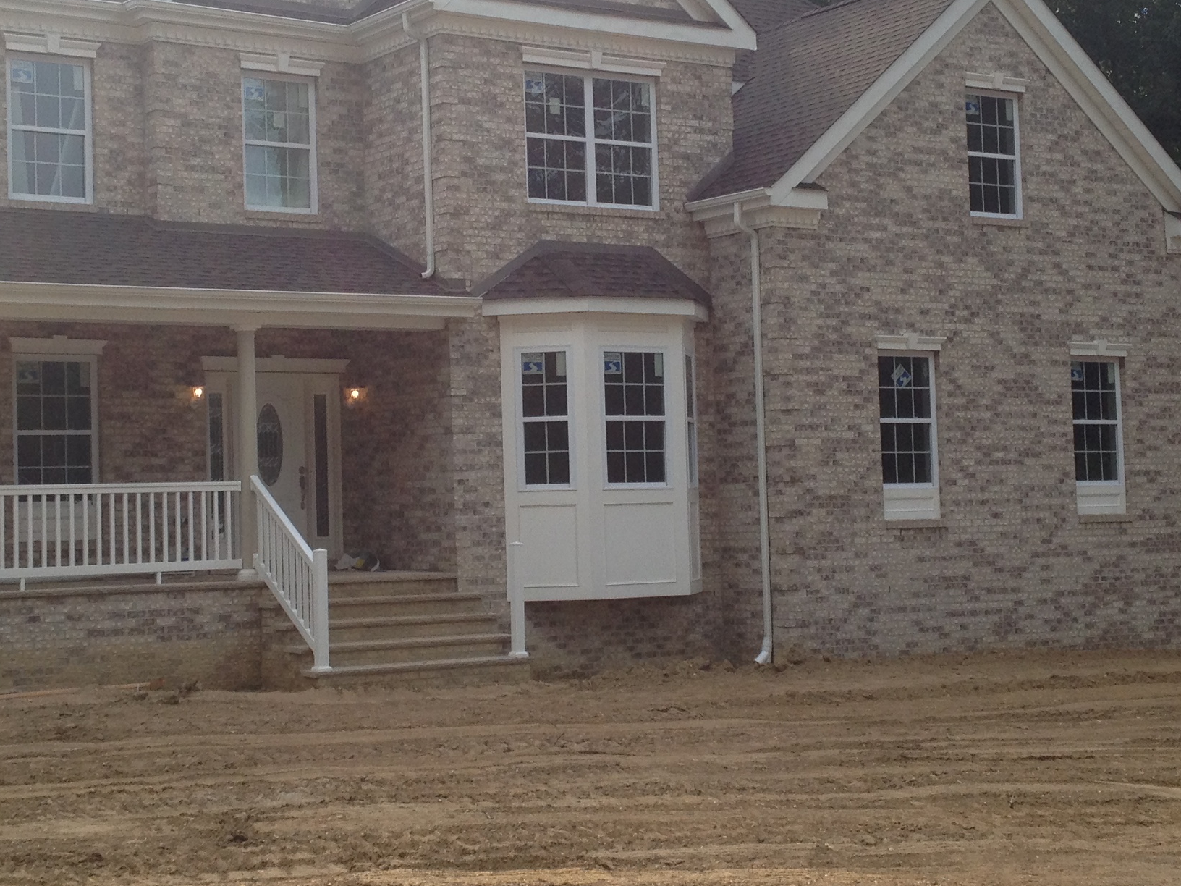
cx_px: 577
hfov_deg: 27.8
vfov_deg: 21.0
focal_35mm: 70
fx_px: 2388
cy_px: 368
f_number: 2.4
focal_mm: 4.28
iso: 50
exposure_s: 1/905
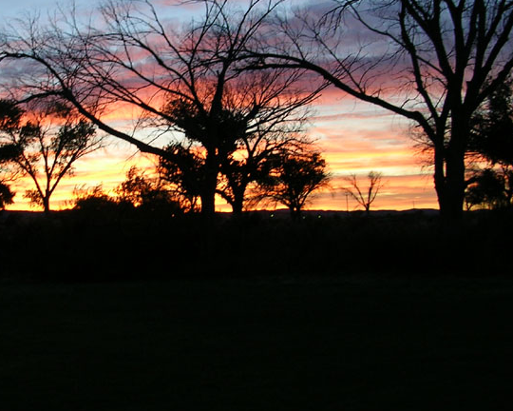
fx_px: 835
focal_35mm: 55
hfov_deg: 33.8
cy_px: 169
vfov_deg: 27.6
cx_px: 162
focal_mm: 5.8
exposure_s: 1/21.4
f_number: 2.8
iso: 50
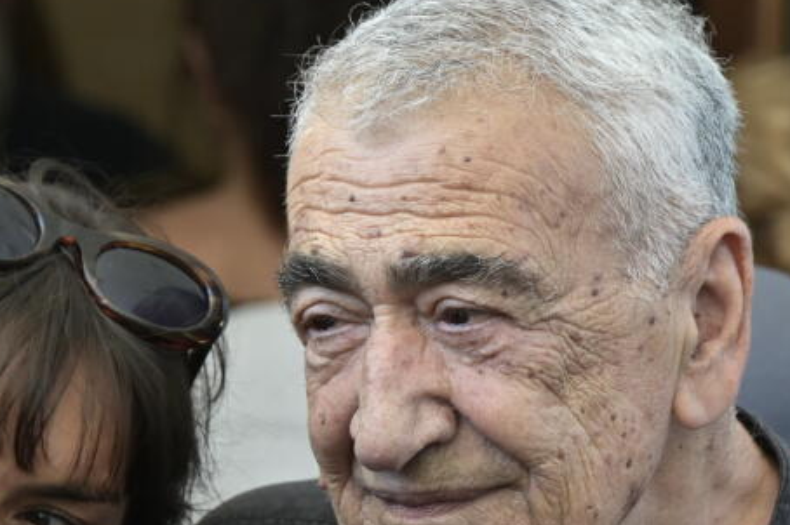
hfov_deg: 5.6
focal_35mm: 371
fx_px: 8135
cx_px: 546
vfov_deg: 3.7
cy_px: 316
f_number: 8
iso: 640
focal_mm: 170
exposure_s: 1/125
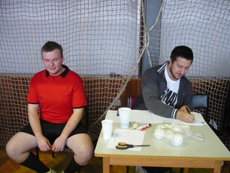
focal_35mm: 35
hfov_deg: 52.6
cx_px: 115
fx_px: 233
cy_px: 86
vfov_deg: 40.7
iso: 320
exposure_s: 1/30
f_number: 2.8
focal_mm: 5.8
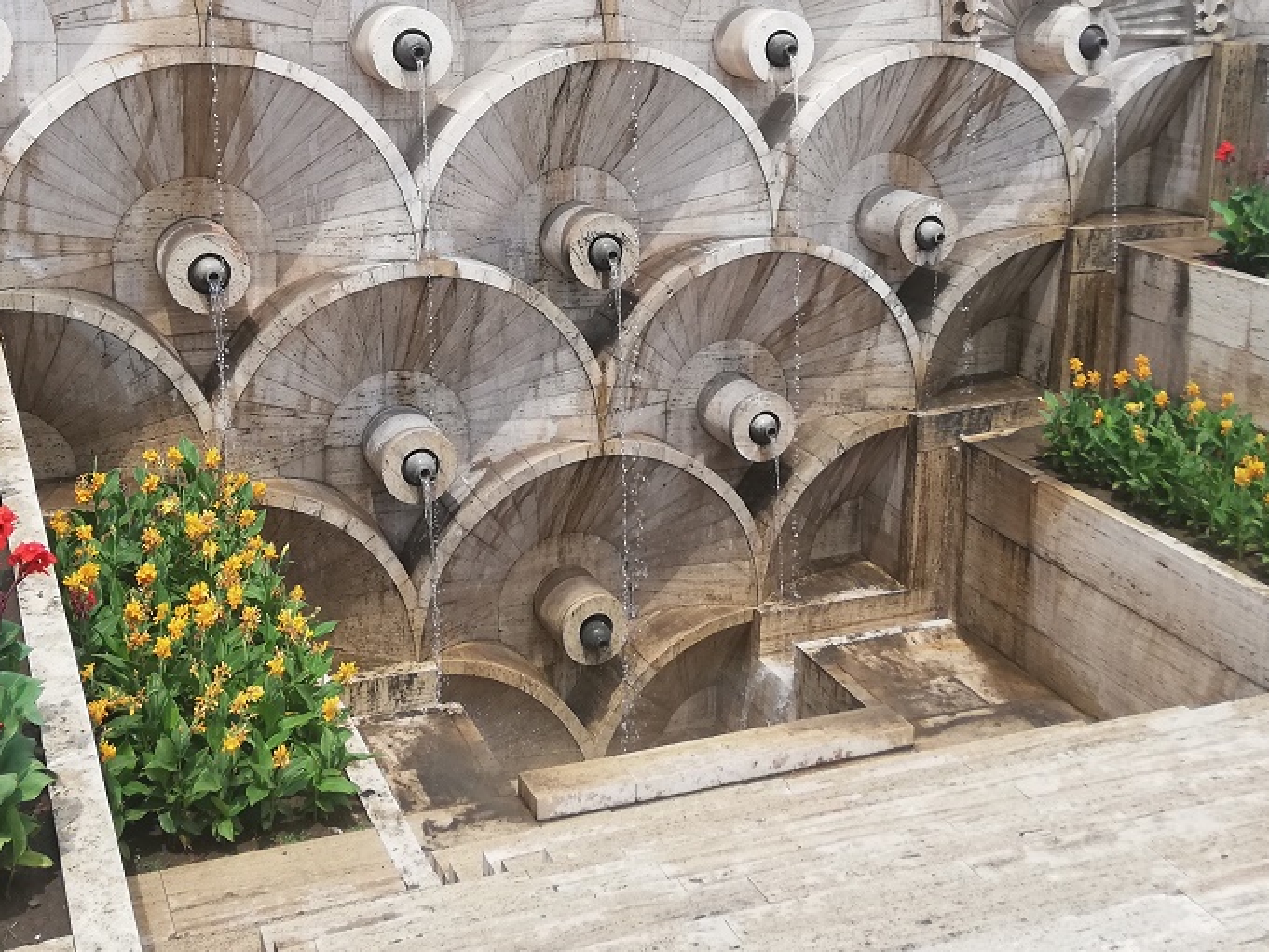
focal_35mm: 44
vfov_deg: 32.4
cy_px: 265
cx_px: 581
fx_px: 1613
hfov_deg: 42.9
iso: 50
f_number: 2.2
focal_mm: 3.81
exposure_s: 1/644
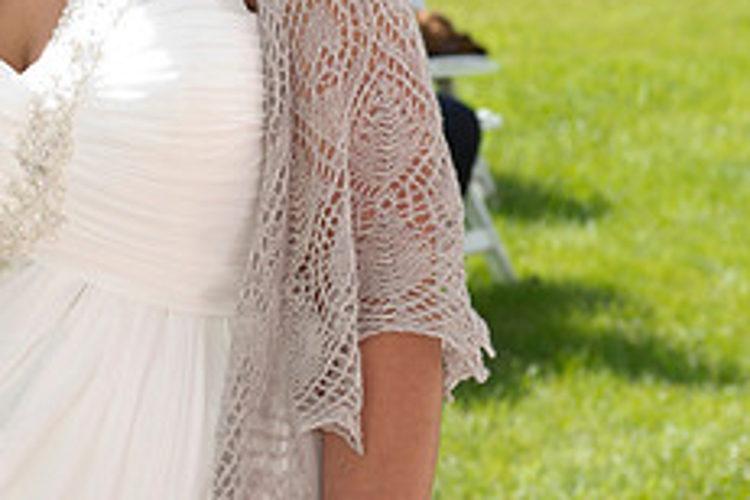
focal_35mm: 176
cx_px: -71
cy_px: -68
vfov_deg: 7.7
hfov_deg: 11.5
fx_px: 3666
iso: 100
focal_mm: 70
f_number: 7.1
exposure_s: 1/125
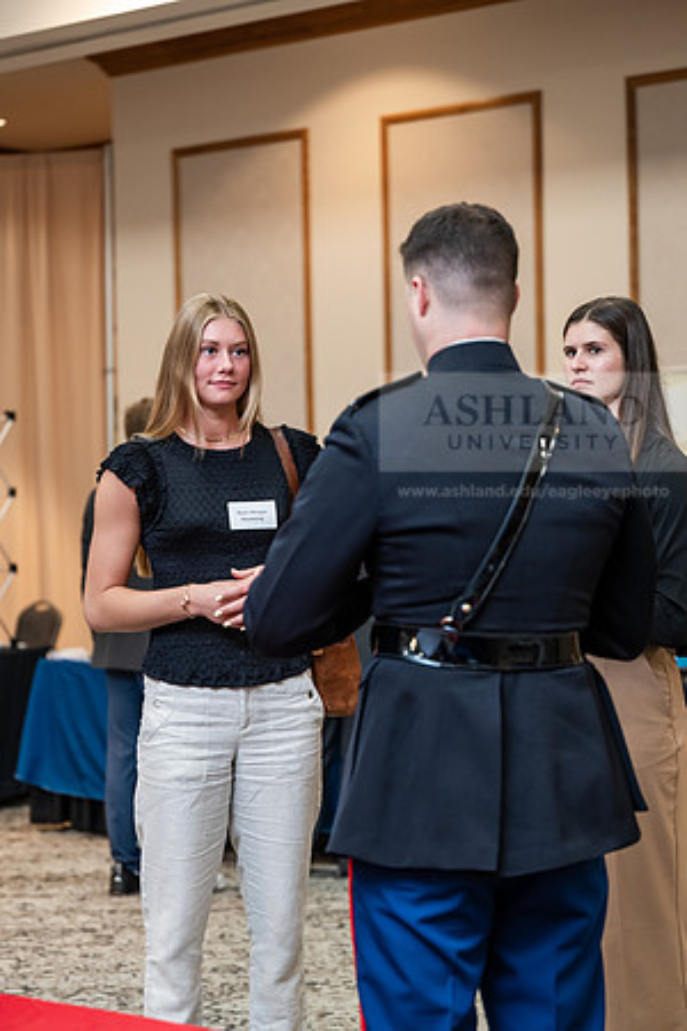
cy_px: 516
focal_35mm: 72
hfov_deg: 18.9
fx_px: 2061
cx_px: 344
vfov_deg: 28.1
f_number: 2.8
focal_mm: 72
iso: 1600
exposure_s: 1/200
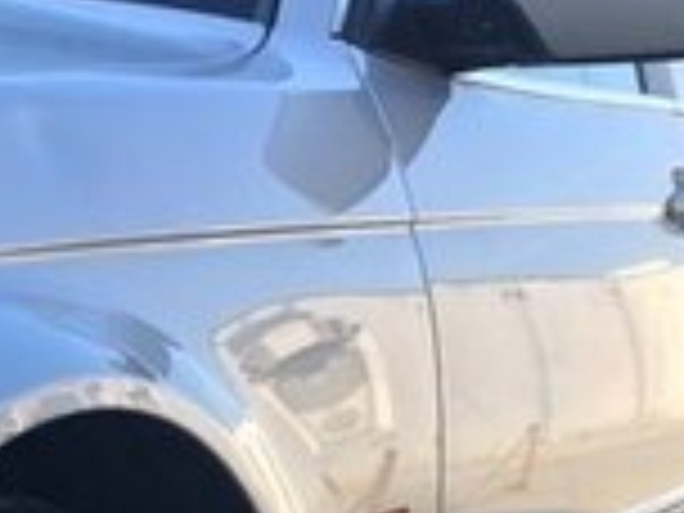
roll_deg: -1.4
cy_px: 848
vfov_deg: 11.1
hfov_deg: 15.6
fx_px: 2490
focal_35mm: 126
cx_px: 243
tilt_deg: -12.3
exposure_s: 1/275
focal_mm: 4.15
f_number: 2.2
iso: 25
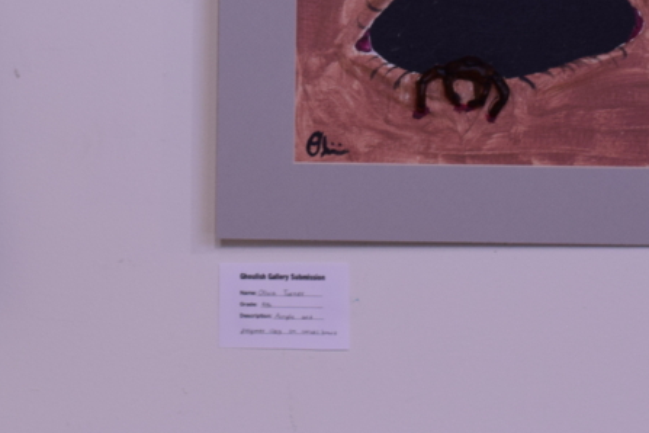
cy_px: -60
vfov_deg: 13.4
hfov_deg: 20.1
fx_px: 1805
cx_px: 119
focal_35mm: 100
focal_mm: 29
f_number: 6.3
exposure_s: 1/15
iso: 450
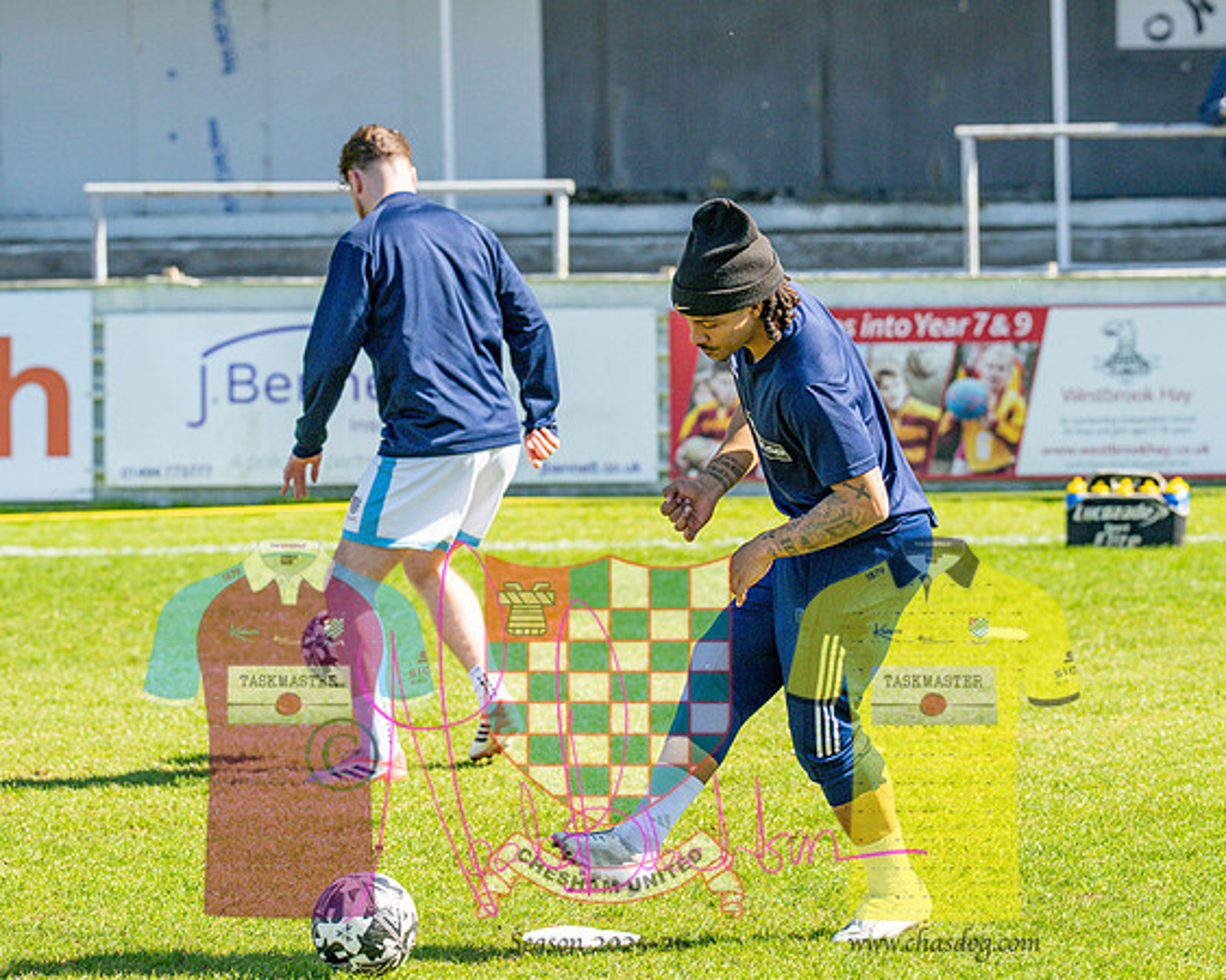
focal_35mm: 228
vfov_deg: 6.8
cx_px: 626
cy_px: 490
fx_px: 8255
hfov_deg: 8.5
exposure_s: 1/3200
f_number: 4
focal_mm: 135
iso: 400
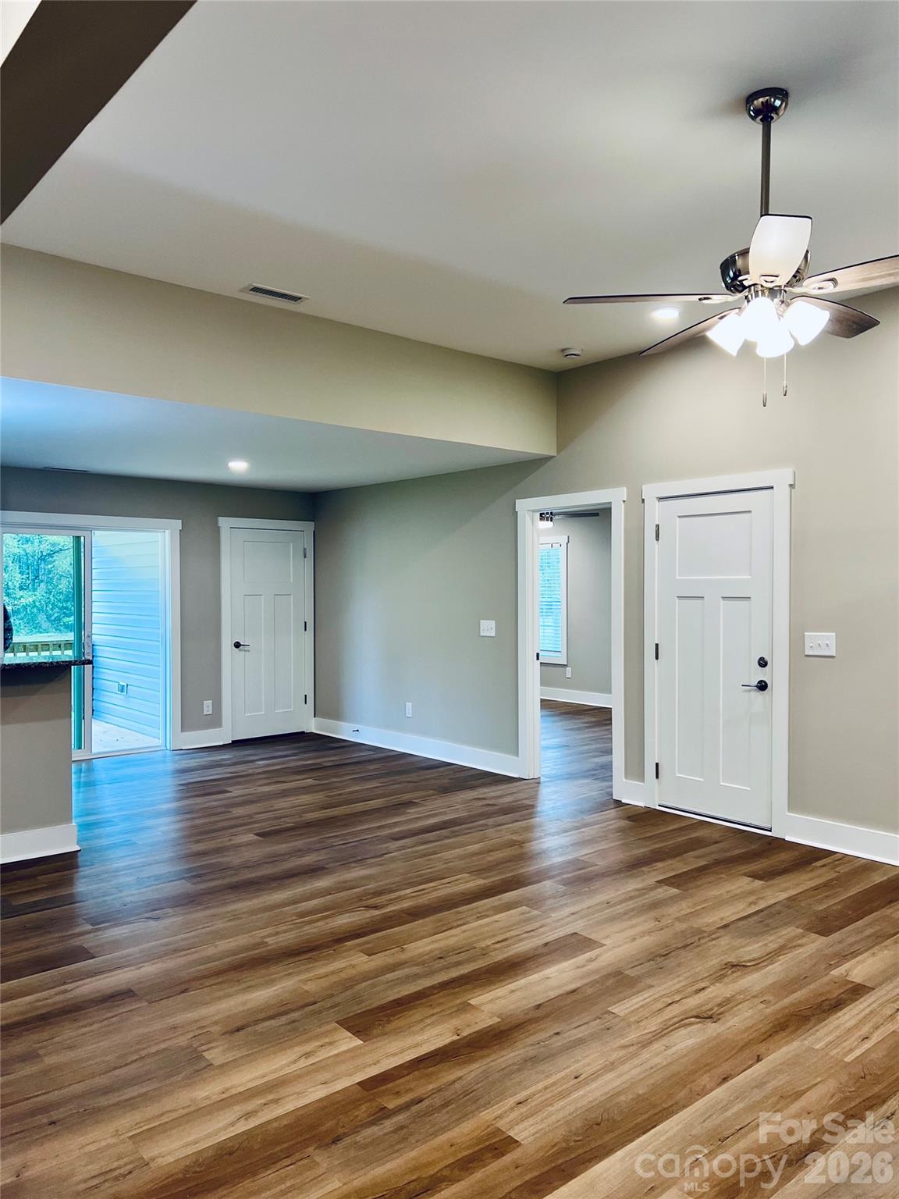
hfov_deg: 53.1
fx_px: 900
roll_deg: +0.2
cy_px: 600
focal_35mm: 26
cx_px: 450
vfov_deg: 67.3
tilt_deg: +0.2
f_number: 1.5
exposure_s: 1/60
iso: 64
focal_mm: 5.7
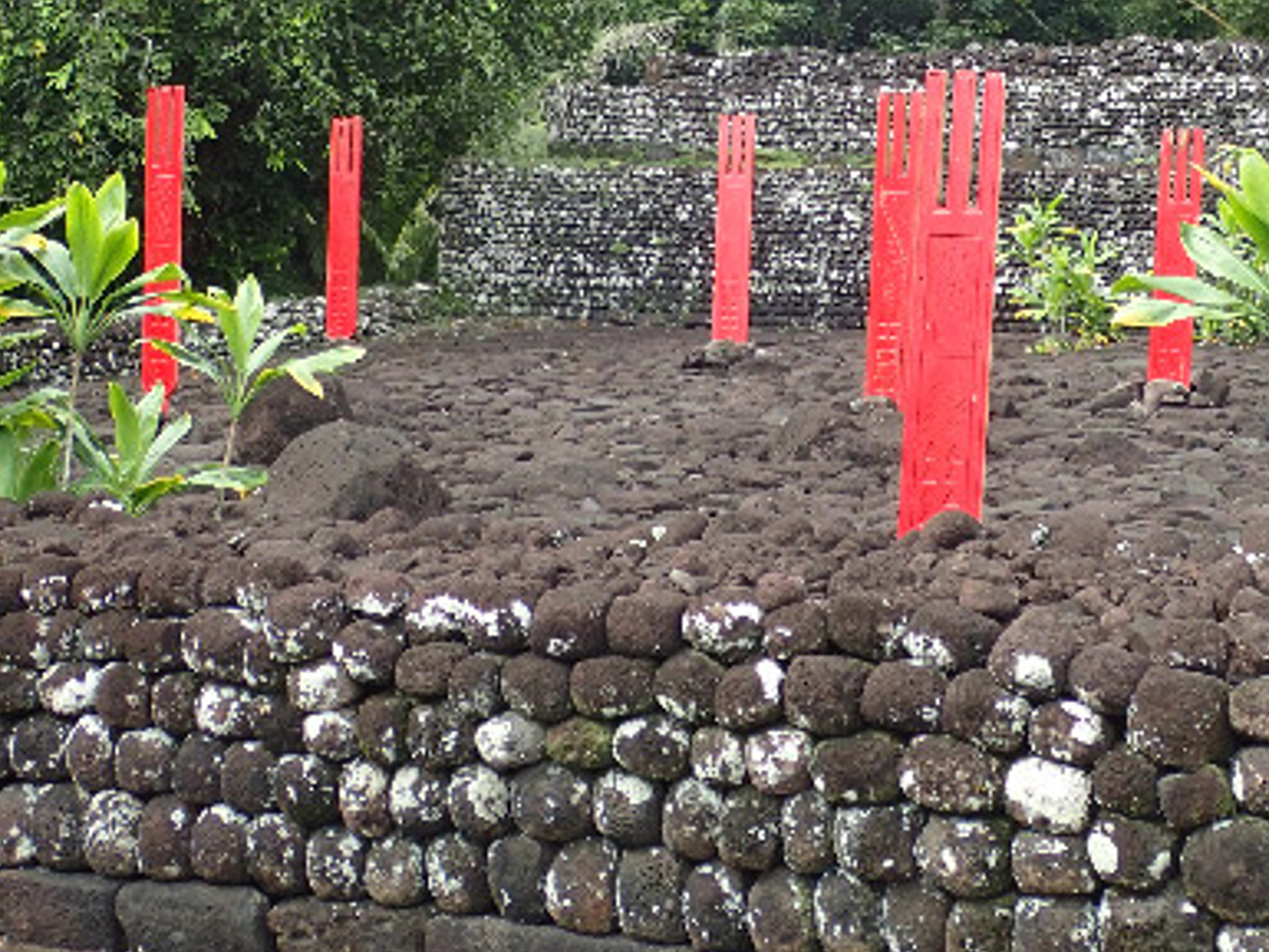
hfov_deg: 24.7
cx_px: 748
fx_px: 2897
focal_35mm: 79
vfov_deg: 18.4
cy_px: 109
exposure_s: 1/100
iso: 100
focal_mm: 6.86
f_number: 3.5
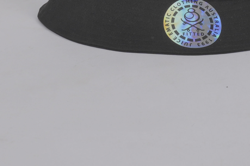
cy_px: -37
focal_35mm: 99
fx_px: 687
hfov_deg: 20.4
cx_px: 191
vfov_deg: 13.4
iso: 100
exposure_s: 1/125
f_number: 11
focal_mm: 24
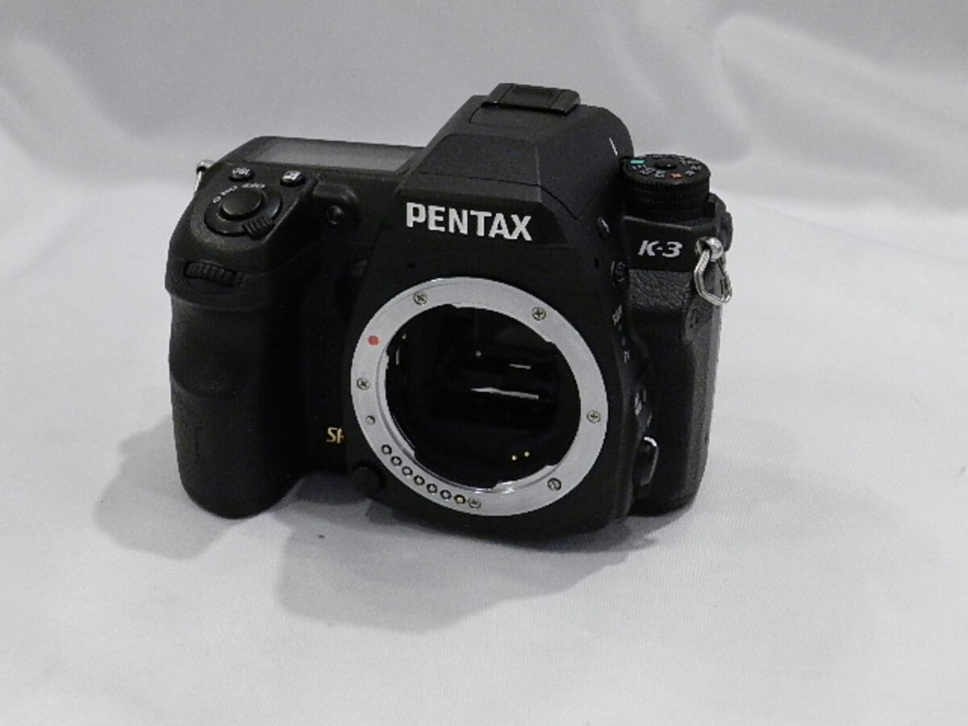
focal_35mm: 60
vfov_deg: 24.4
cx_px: 484
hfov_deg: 32.2
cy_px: 363
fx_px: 1678
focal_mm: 10.7
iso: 1600
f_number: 4.6
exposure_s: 1/160
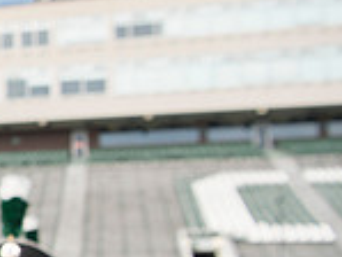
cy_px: 226
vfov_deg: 16.2
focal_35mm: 90
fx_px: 890
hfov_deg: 17.1
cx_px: -305
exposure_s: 1/800
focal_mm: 24
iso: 250
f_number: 5
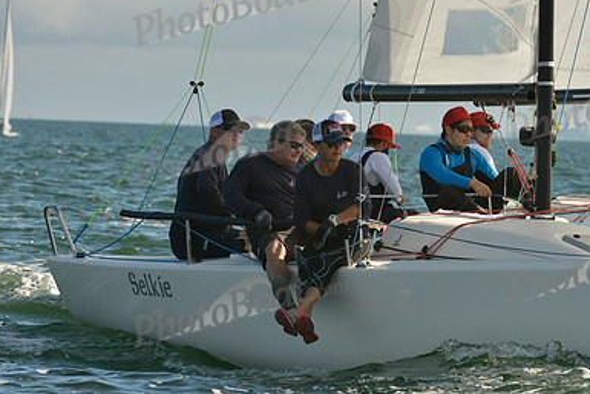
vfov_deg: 4.4
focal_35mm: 316
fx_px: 5181
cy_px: 206
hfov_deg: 6.5
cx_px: 429
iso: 280
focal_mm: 210
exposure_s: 1/800
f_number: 10
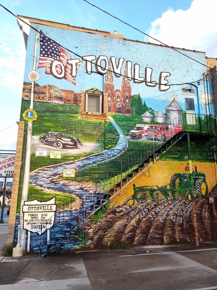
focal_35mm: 25
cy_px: 154
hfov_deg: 54.8
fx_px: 209
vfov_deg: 69.3
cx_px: 118
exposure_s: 1/200
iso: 152
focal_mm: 5.56
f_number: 1.8
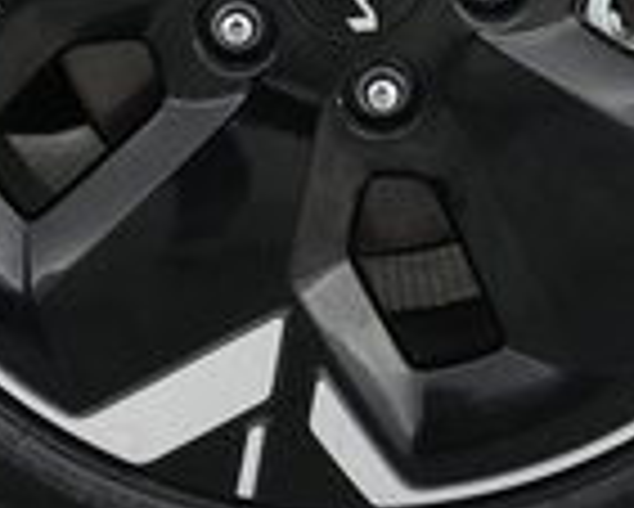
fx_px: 2159
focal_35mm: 115
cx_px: 364
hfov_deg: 16.7
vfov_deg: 13.2
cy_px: -27
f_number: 2.8
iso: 5000
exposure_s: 1/160
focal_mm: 27
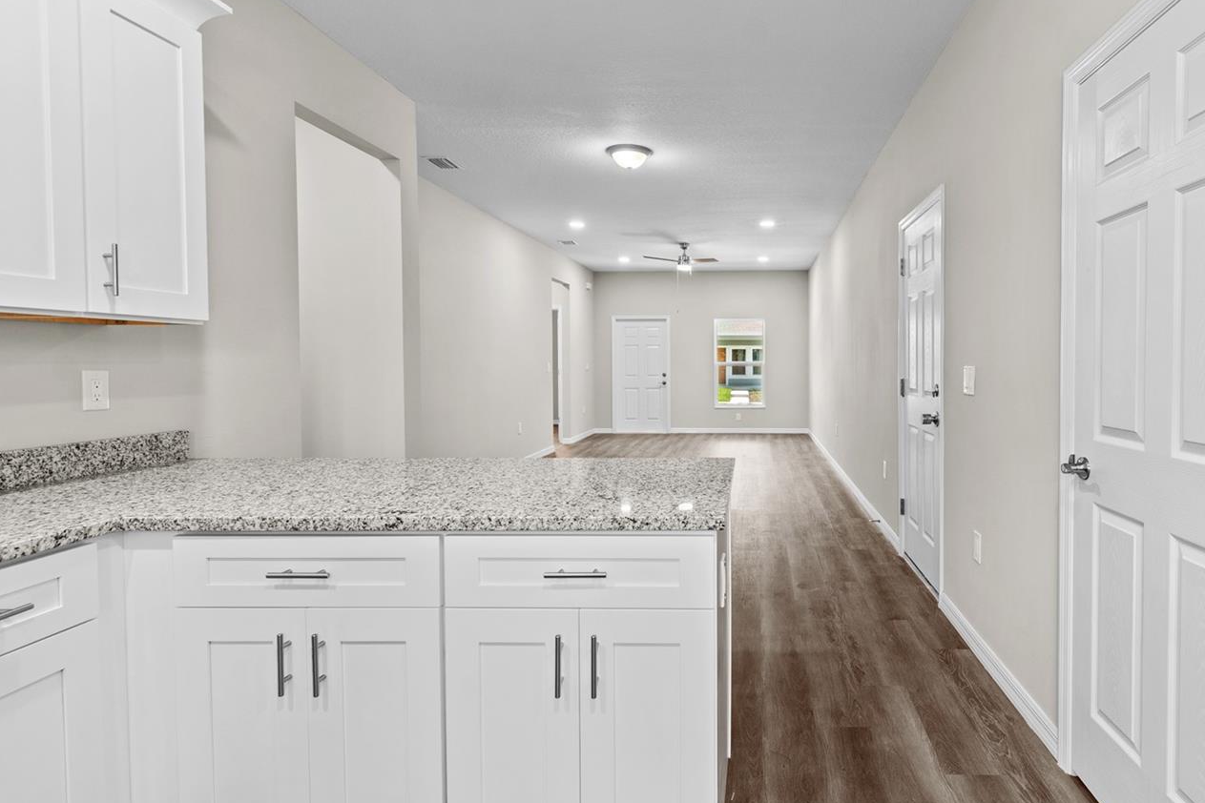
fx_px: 636
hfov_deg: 85.2
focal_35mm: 19
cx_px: 755
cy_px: 378
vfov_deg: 64.5
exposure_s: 1.6
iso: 100
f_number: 7.1
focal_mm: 10
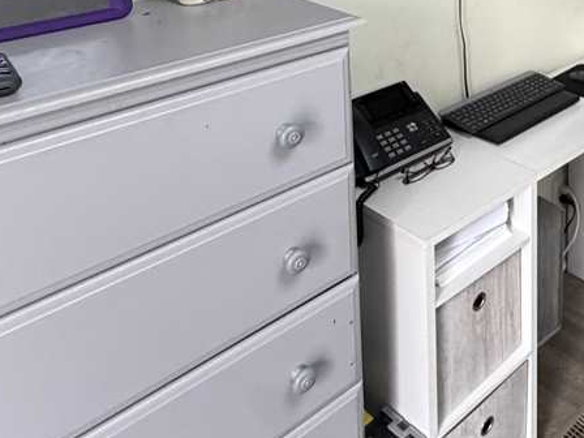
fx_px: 675
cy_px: -98
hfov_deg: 39.2
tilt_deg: -8.8
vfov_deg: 30.2
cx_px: 628
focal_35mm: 40
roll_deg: -0.8
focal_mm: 2.22
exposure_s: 1/60
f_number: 2.2
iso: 400
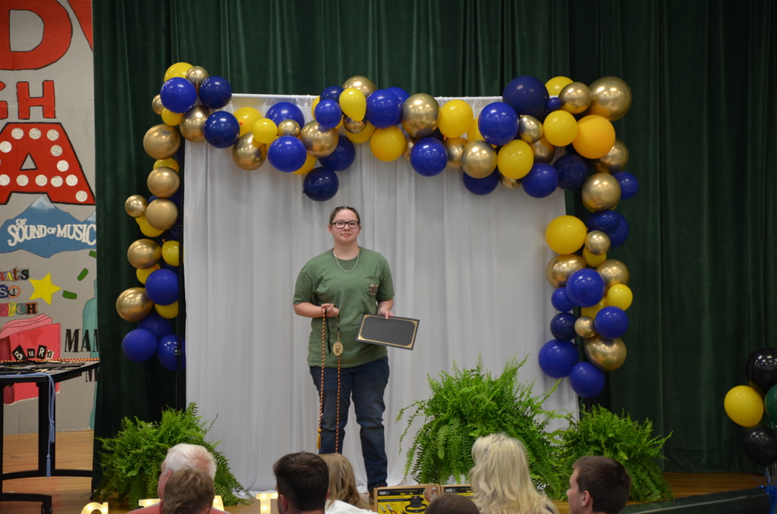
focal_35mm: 128
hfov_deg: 16.1
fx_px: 2746
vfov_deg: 10.7
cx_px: 388
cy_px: 257
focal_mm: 85
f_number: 5.3
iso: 900
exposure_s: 1/30
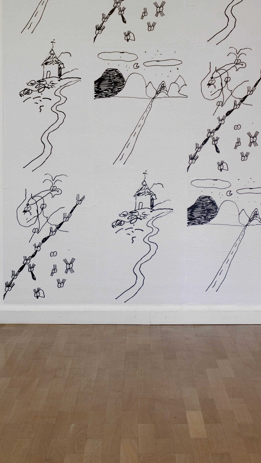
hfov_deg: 12.7
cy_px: 122
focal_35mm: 95
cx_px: 154
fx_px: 1169
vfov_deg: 22.3
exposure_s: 1/3
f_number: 8
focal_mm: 40
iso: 100
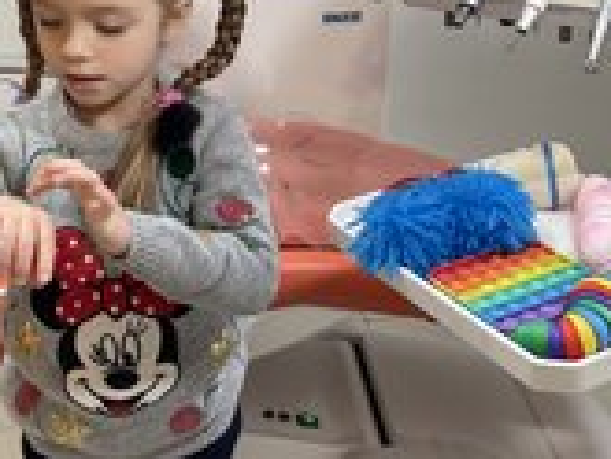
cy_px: 155
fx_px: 1113
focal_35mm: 63
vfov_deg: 23.2
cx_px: 348
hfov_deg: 30.7
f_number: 1.6
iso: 100
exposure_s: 1/100
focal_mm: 4.2
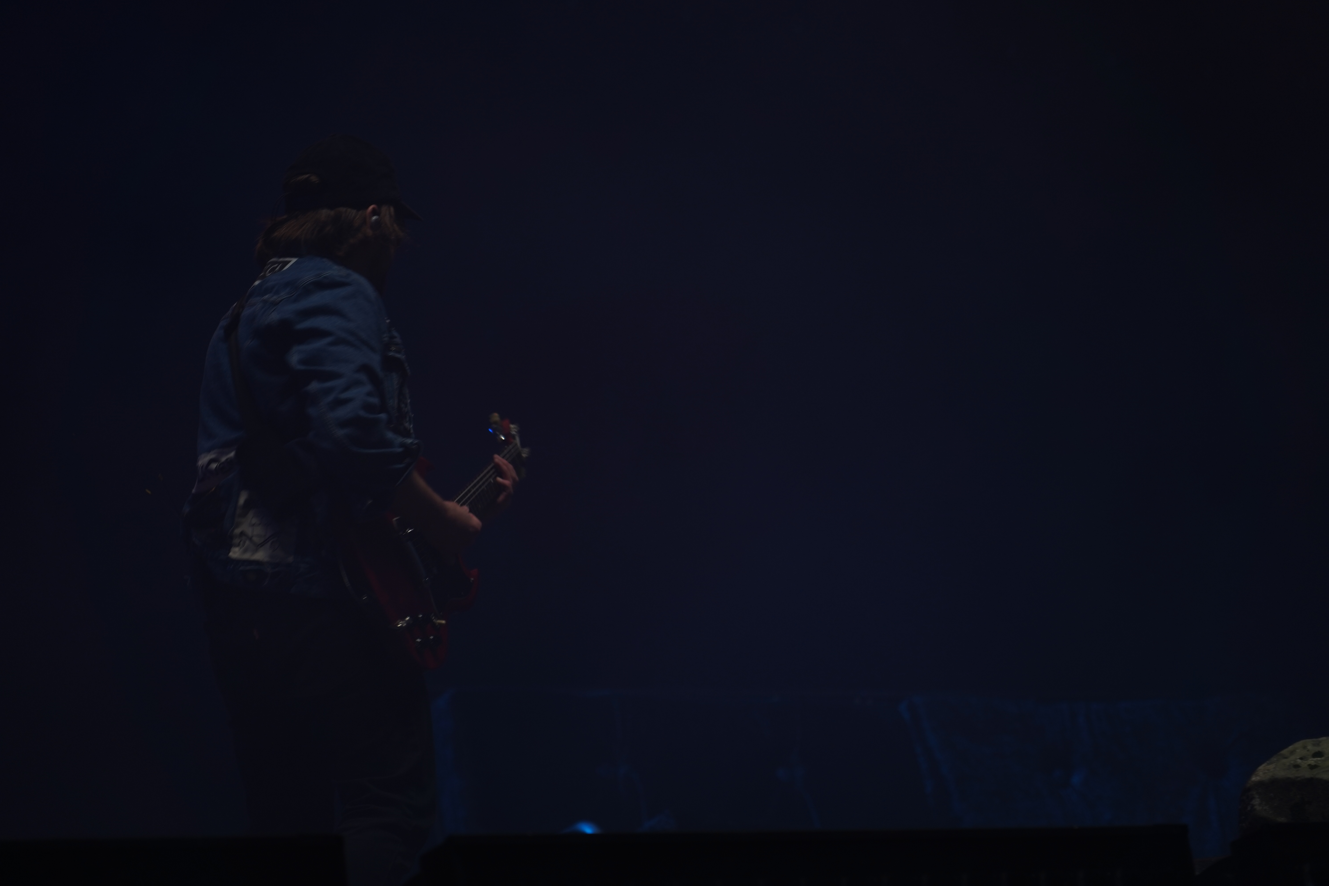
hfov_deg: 19.5
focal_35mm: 105
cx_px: 664
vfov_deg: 13.0
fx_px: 3876
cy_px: 443
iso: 250
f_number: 4
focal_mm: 105
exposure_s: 1/125
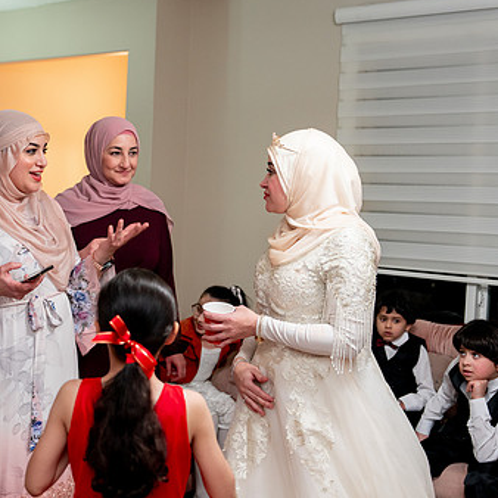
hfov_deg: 31.2
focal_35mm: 54
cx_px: 133
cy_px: 241
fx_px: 879
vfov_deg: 31.6
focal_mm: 37
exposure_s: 1/160
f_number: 2.8
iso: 1600
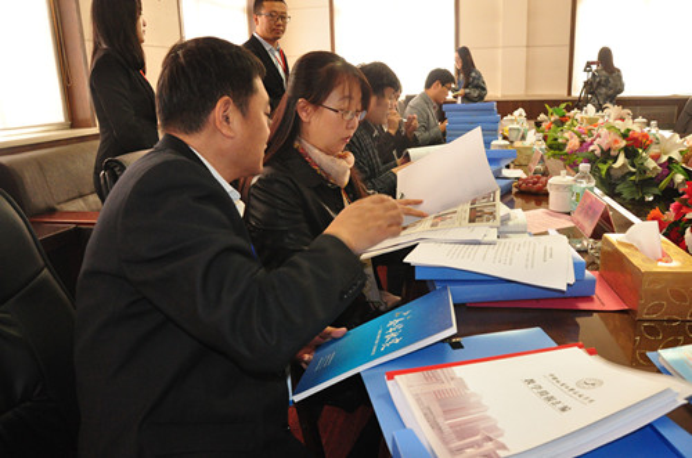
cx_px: 346
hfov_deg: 67.5
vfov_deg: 47.7
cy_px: 229
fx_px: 518
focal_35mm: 27
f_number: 5
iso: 2000
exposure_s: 1/60
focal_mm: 18
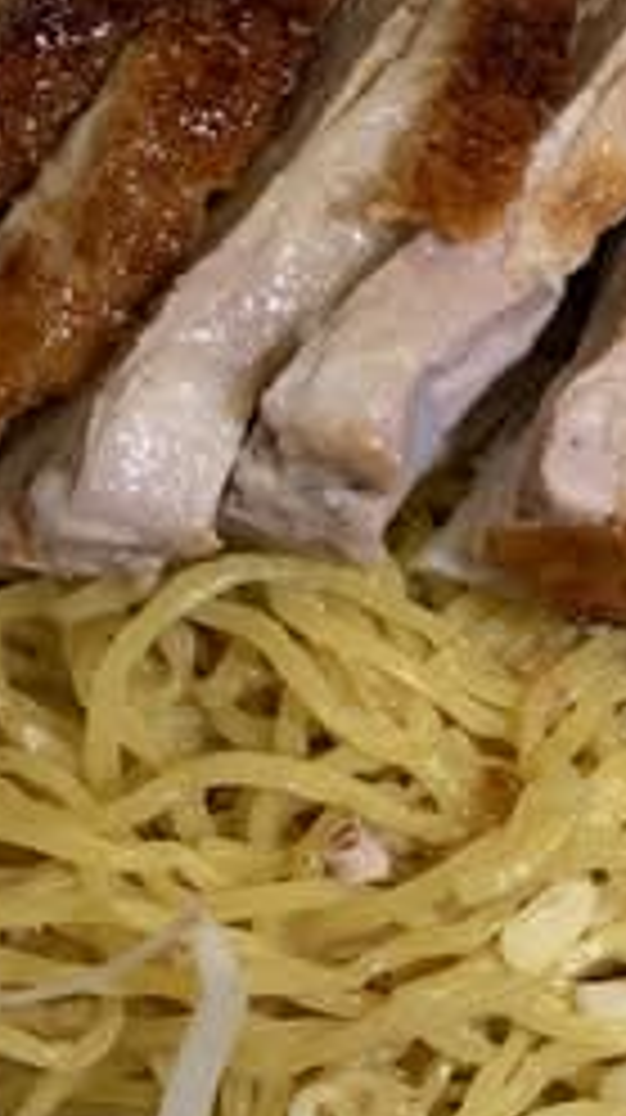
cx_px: 743
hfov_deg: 17.2
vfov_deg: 31.3
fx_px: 1983
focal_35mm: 67
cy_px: 688
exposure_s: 1/50
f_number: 1.8
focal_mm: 4.25
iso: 125
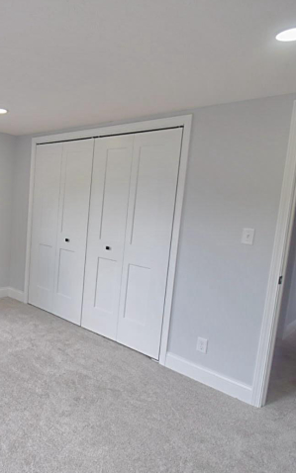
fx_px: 310
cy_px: 243
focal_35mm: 24
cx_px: 23
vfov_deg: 74.8
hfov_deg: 45.6
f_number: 4.5
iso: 200
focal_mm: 10
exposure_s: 1/100
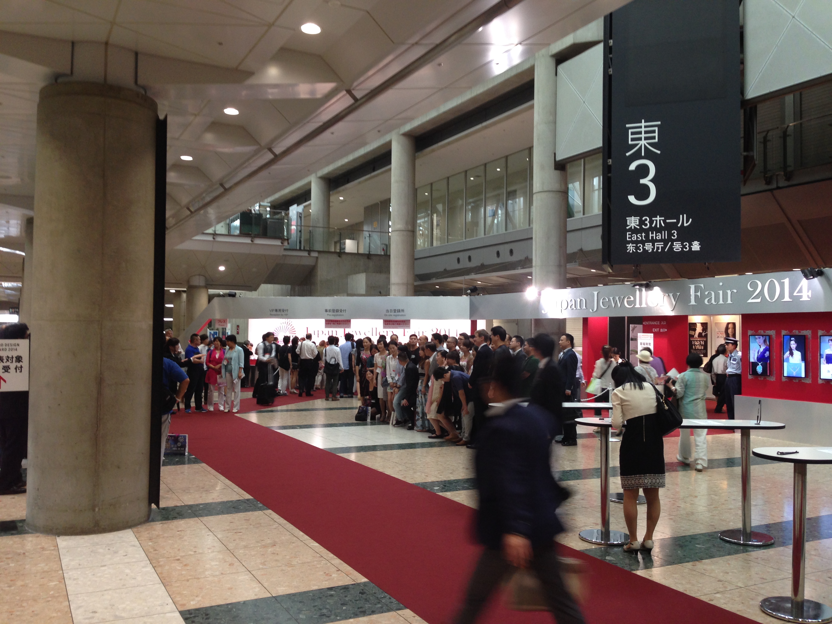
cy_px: 312
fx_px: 793
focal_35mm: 33
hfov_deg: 55.4
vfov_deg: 42.9
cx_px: 416
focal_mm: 4.12
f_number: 2.4
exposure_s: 1/20
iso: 64
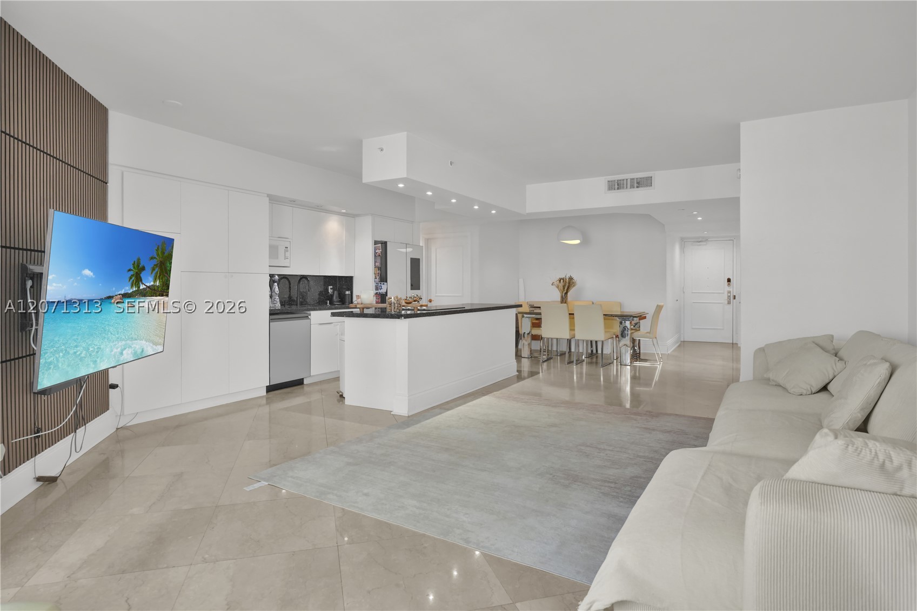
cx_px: 458
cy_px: 306
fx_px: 509
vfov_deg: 61.9
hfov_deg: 84.0
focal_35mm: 20
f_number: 5
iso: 1000
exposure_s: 1/320
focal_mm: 20
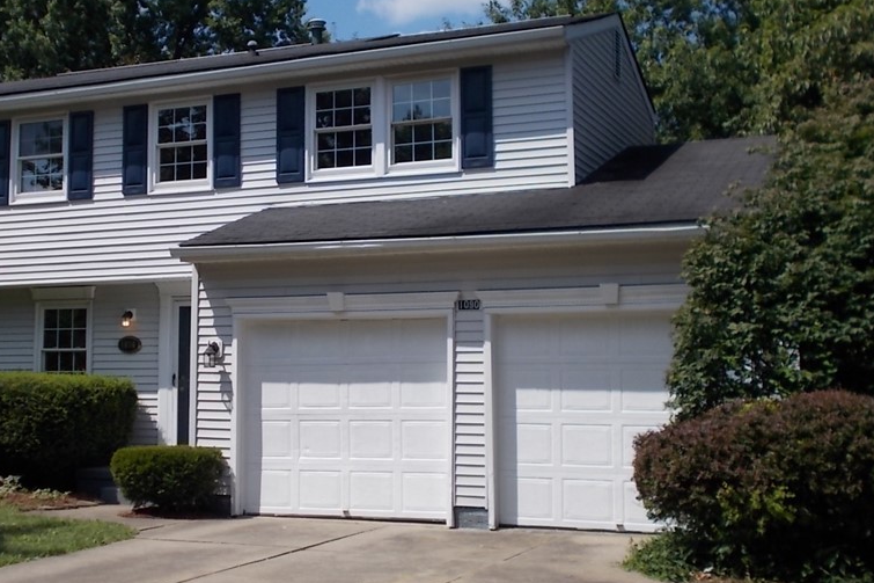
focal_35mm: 55
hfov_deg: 36.0
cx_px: 309
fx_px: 1335
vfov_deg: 24.6
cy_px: 291
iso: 80
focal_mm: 6.9
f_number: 9.8
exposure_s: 1/200
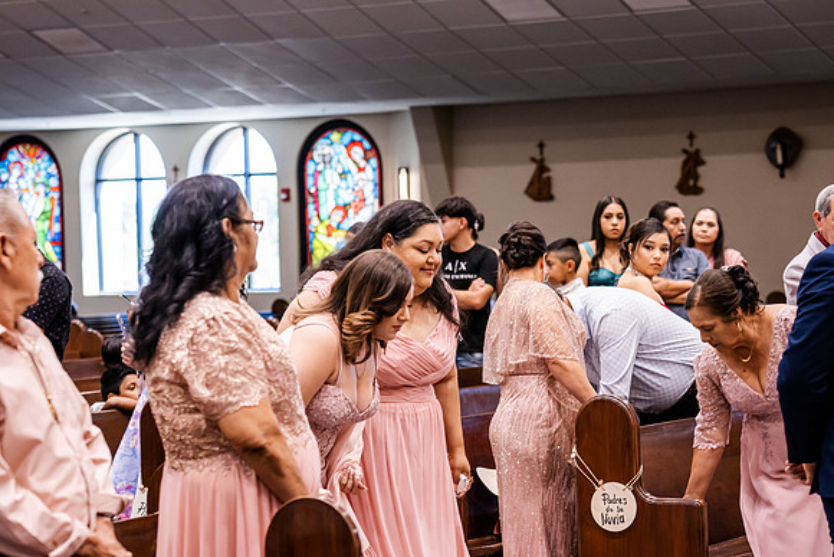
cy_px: 278
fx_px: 2595
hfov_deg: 18.3
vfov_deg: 12.2
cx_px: 417
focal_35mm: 112
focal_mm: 75
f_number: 3.5
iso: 2000
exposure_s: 1/200
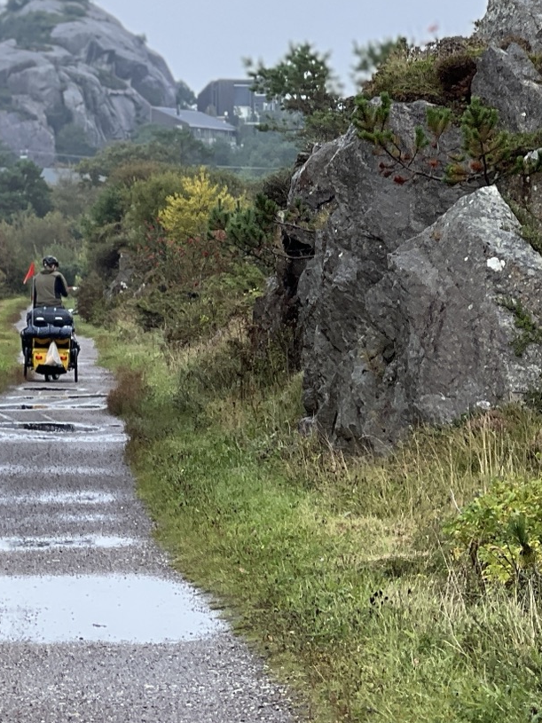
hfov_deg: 7.8
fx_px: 3947
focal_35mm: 189
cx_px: -27
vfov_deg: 10.5
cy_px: 335
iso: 25
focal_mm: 9
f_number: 2.8
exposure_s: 1/274
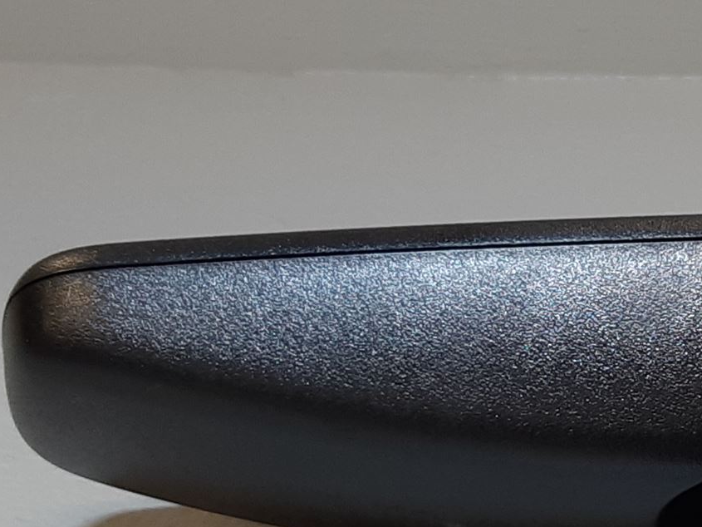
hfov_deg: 27.7
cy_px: 585
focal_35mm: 63
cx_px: 793
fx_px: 1278
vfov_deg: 22.0
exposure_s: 1/50
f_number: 1.7
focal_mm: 3.93
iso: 50
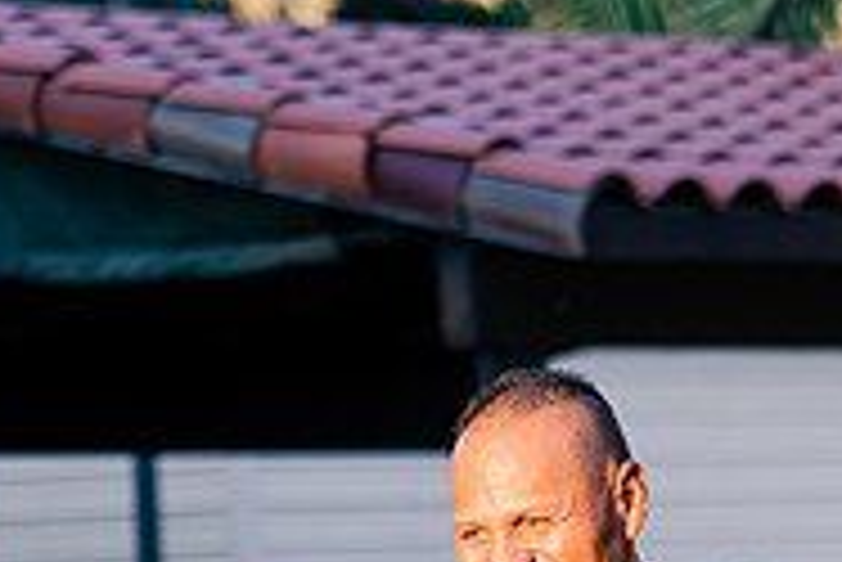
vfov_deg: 3.9
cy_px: 686
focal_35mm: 348
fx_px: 8145
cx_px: 968
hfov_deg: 5.9
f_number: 2.8
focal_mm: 75
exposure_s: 1/400
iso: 200
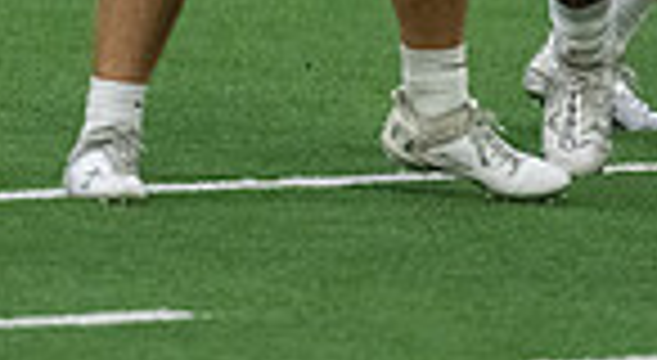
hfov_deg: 2.1
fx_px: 18301
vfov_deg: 1.1
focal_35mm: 1057
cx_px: 1249
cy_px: 57
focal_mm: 200
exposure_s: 1/1250
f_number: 3.2
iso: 5000
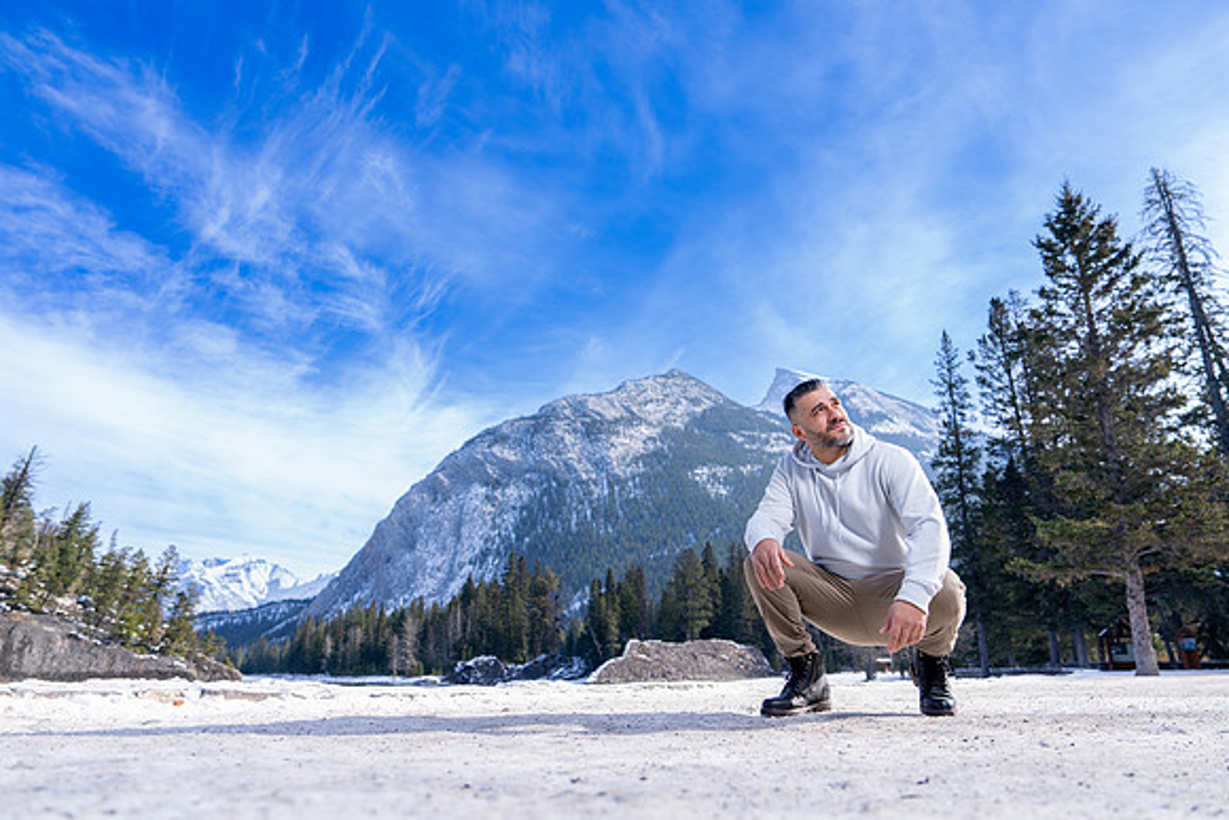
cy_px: 410
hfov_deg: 73.7
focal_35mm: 24
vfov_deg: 53.2
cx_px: 614
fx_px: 819
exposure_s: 1/400
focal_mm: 24
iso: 50
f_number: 3.5
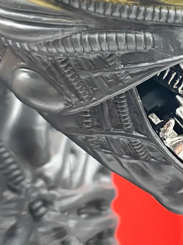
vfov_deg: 25.6
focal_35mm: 76
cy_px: 98
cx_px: 233
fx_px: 536
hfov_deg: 18.2
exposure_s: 1/90
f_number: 1.8
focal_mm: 4.25
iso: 125
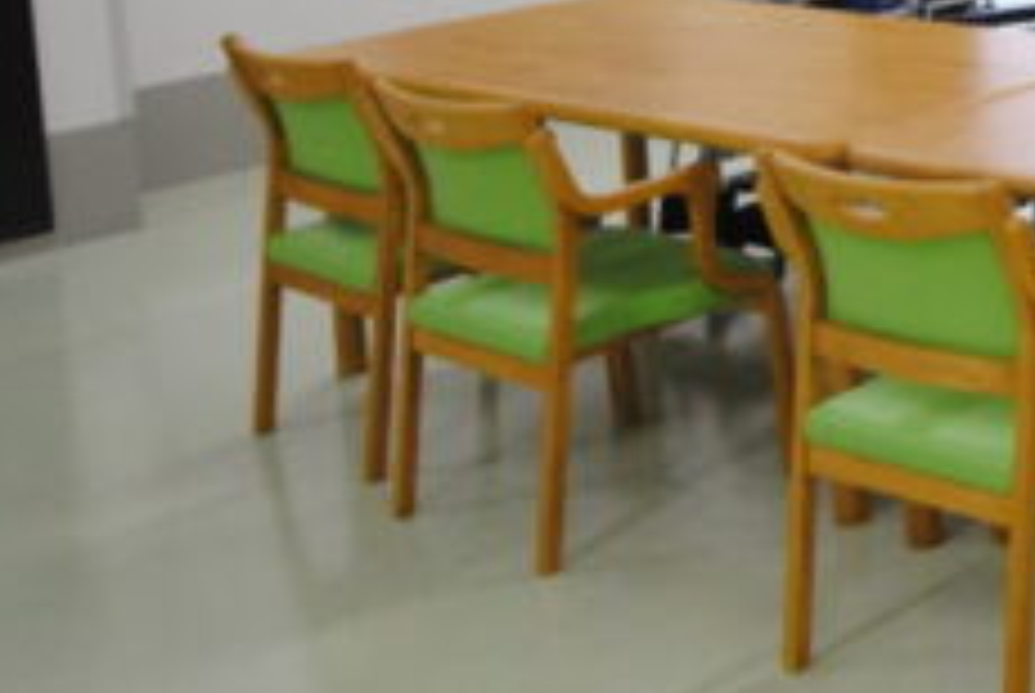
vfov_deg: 18.6
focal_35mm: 70
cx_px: 1350
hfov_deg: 24.9
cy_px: -108
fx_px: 2015
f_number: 4.8
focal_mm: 14
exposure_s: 1/100
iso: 800
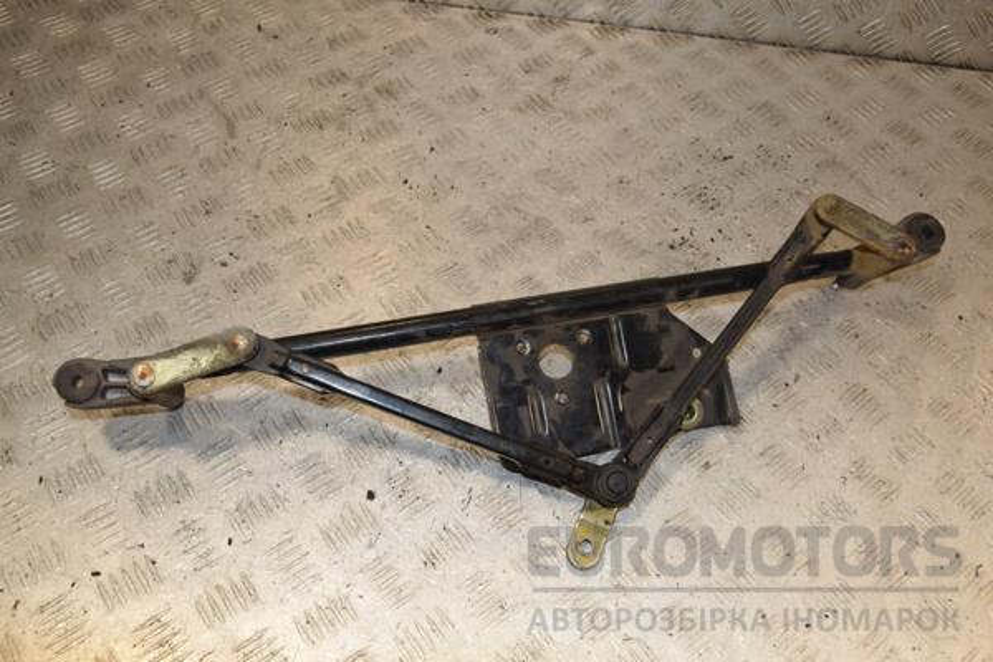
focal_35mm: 33
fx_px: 910
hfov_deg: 57.2
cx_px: 496
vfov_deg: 40.0
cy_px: 331
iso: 800
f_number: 8
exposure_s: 1/200
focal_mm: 22
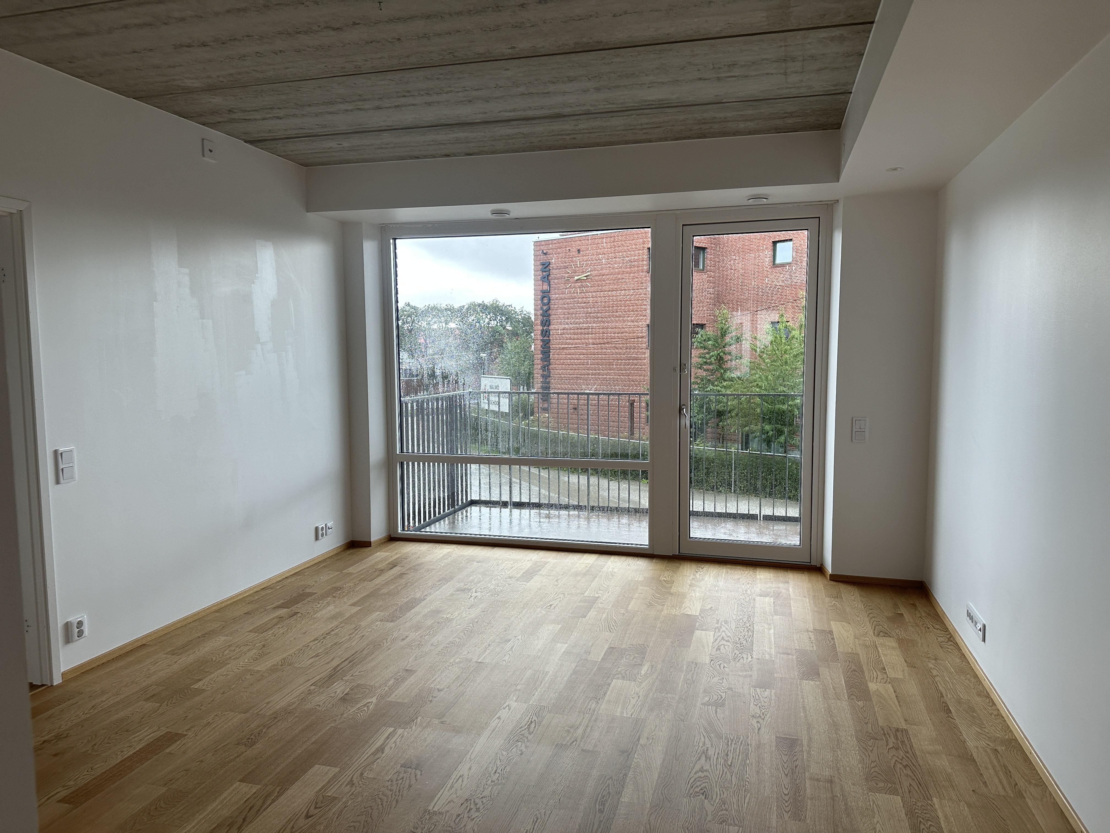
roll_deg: +0.3
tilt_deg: -6.0
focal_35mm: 24
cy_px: 416
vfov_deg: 56.8
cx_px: 555
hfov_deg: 71.6
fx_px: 770
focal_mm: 6.86
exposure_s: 1/100
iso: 125
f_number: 1.78
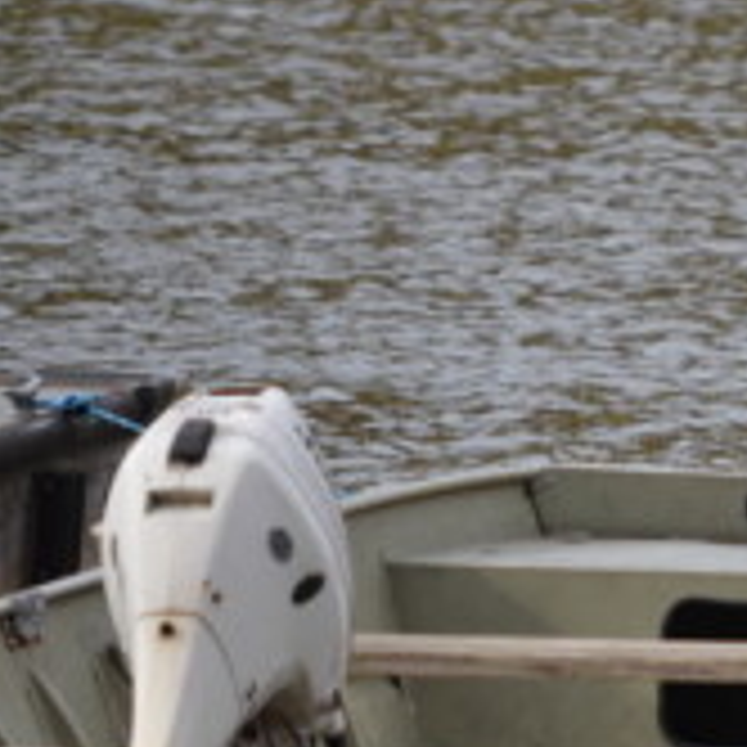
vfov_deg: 2.7
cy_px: 464
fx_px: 16089
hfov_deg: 2.7
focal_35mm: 659
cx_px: 871
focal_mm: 190
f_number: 5.6
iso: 200
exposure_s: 1/500
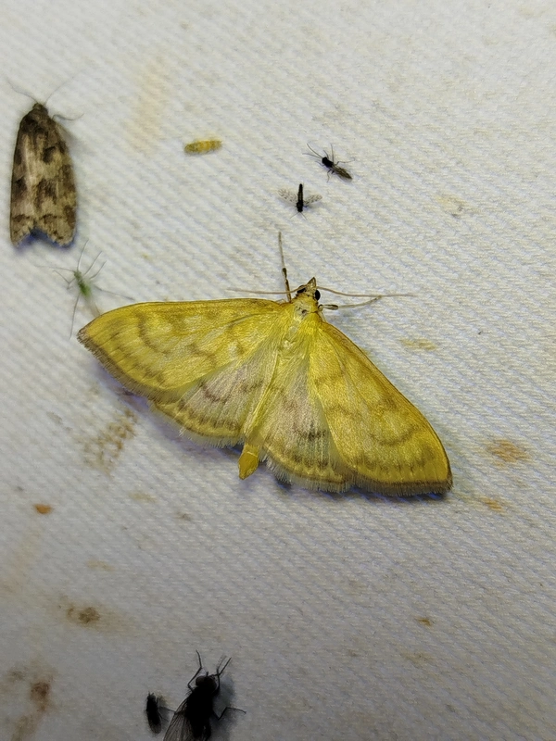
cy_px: 370
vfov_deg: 33.8
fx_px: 1221
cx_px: 278
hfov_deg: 25.7
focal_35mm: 57
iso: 50
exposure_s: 1/125
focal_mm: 5.31
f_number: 1.7
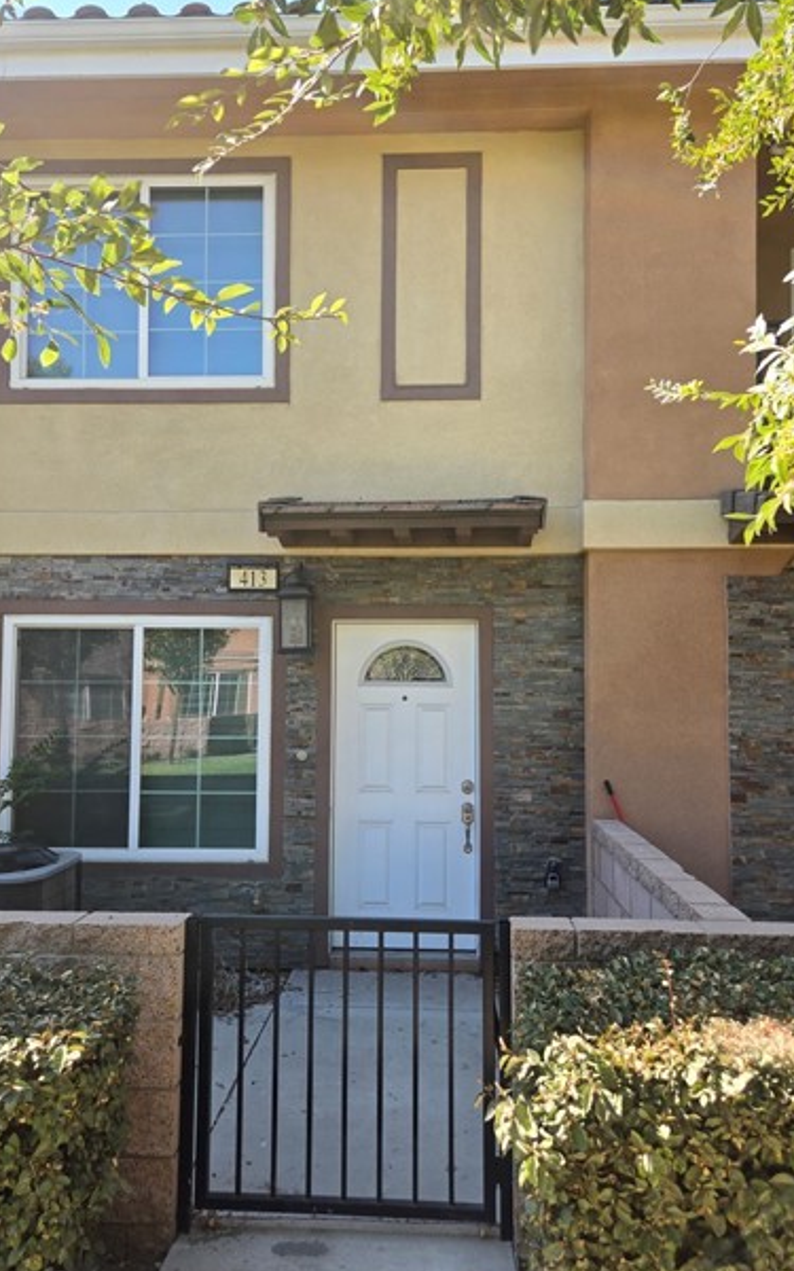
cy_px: 644
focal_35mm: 26
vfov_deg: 70.4
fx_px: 900
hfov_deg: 47.6
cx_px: 390
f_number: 1.8
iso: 25
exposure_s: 1/395
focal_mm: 5.4
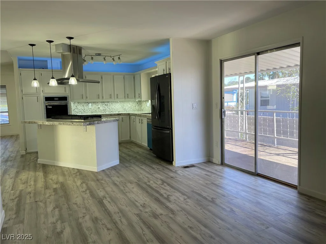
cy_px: 122
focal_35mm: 25
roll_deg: +1.0
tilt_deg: -6.5
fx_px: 235
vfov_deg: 54.9
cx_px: 163
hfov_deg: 69.4
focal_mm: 5.1
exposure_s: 1/120
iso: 64
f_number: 1.6
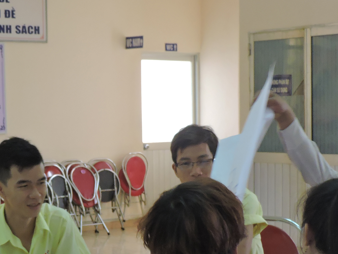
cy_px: 200
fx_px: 996
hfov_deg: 19.1
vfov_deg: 14.4
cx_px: 70
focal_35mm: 102
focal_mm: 7.7
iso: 360
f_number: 3.4
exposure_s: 1/50
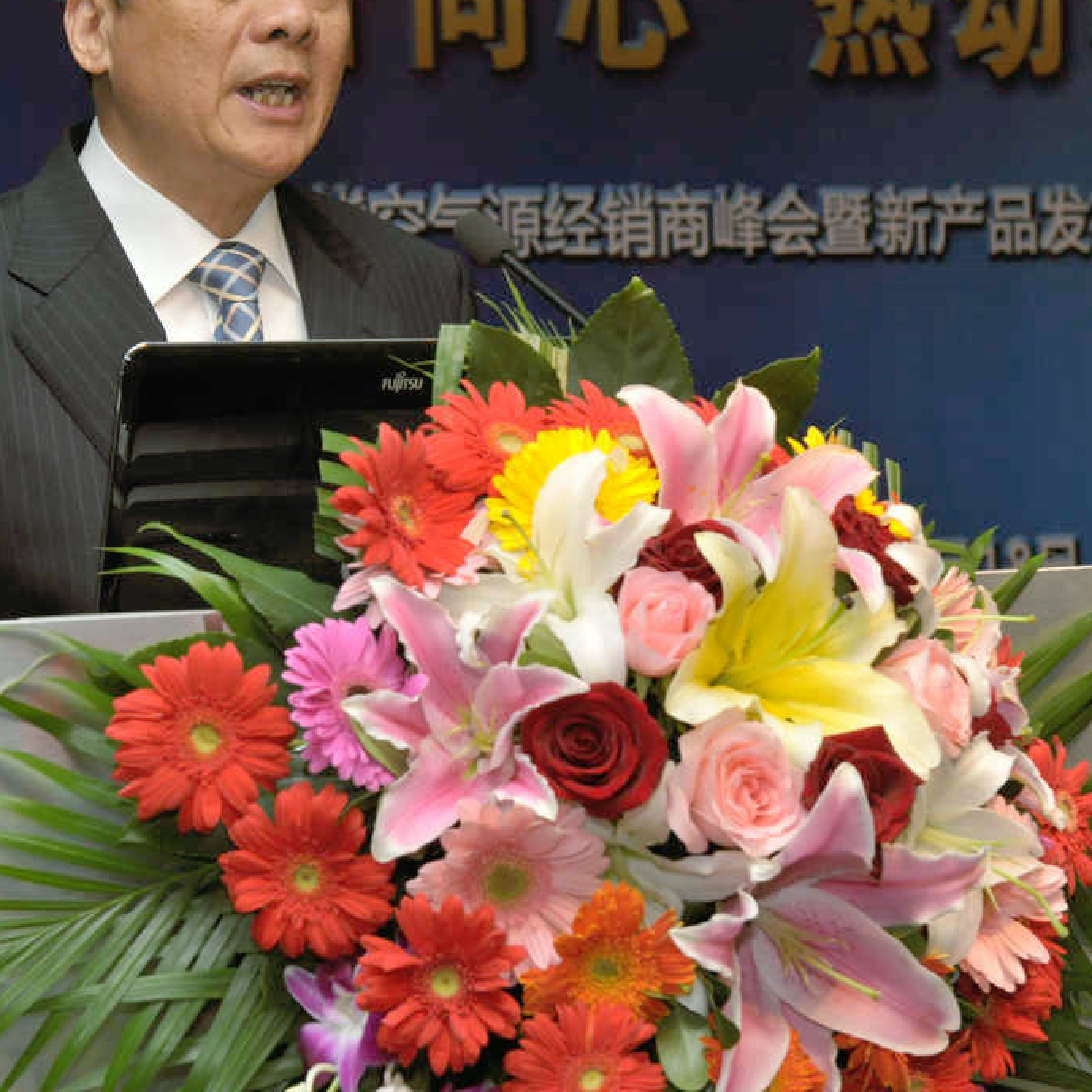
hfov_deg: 14.2
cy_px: 319
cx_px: 382
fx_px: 4390
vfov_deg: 14.1
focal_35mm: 123
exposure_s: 1/160
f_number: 8
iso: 800
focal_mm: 66
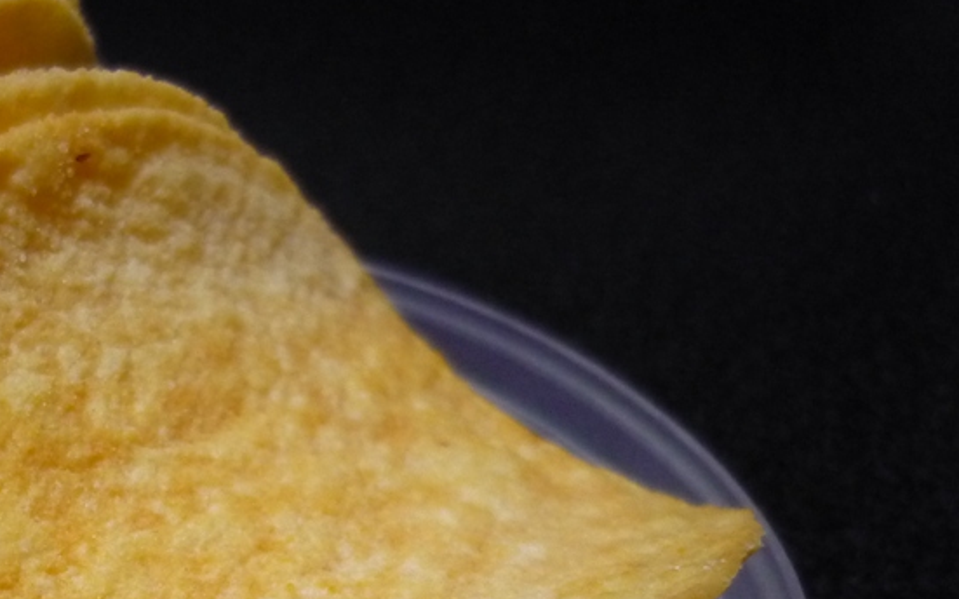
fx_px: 1698
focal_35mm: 65
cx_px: 78
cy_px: 590
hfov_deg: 30.0
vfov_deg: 19.5
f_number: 2.8
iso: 400
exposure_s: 1/30
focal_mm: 5.5
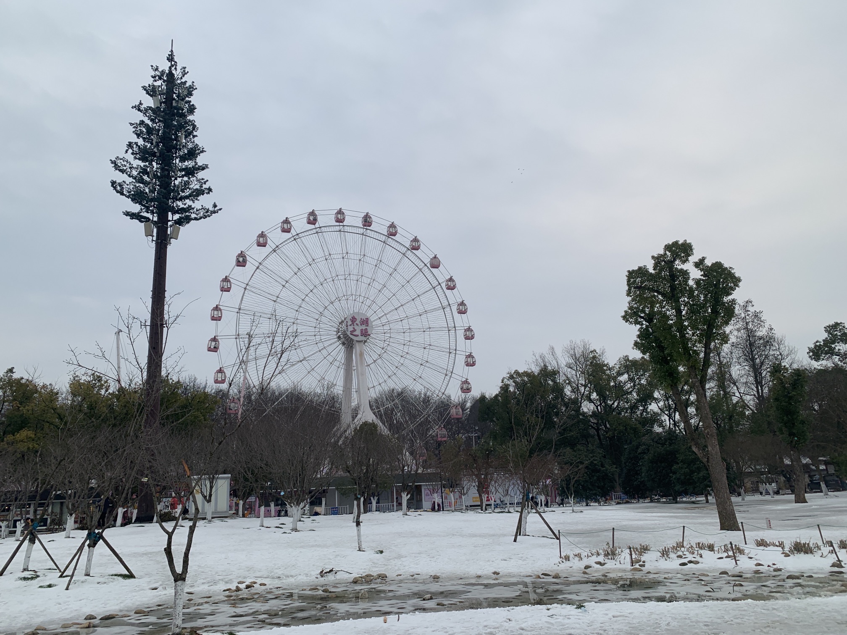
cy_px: 318
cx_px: 424
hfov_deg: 67.3
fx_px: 636
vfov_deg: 53.1
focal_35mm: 26
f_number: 1.8
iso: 25
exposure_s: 1/1001
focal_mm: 4.25
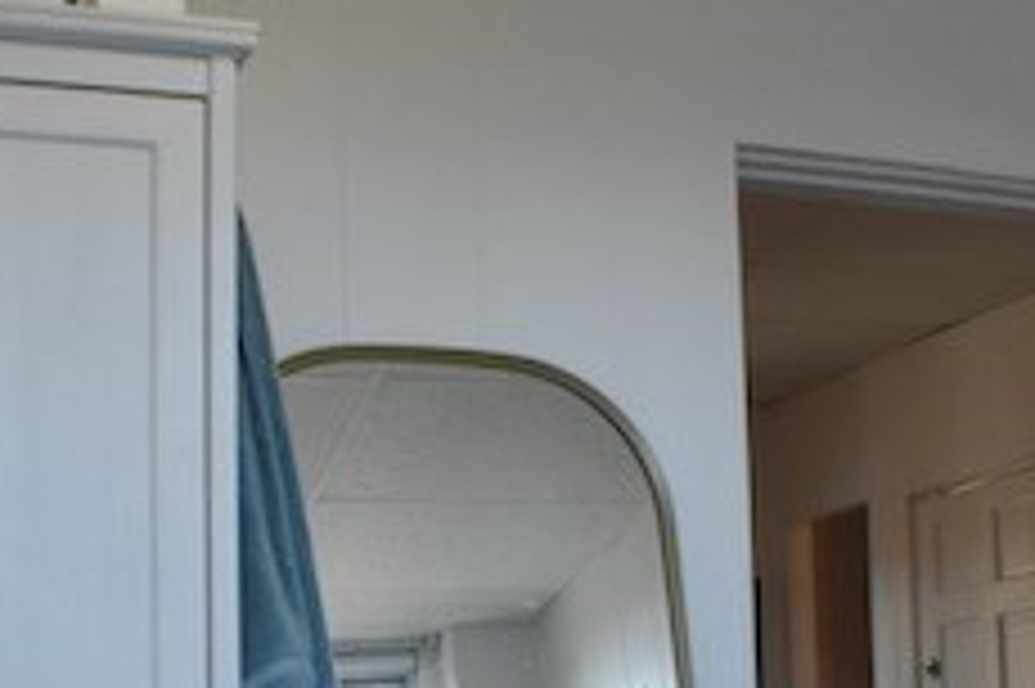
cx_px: 508
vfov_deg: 14.5
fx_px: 2643
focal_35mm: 92
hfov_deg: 22.2
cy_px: 776
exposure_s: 1/50
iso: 800
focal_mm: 22
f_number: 11
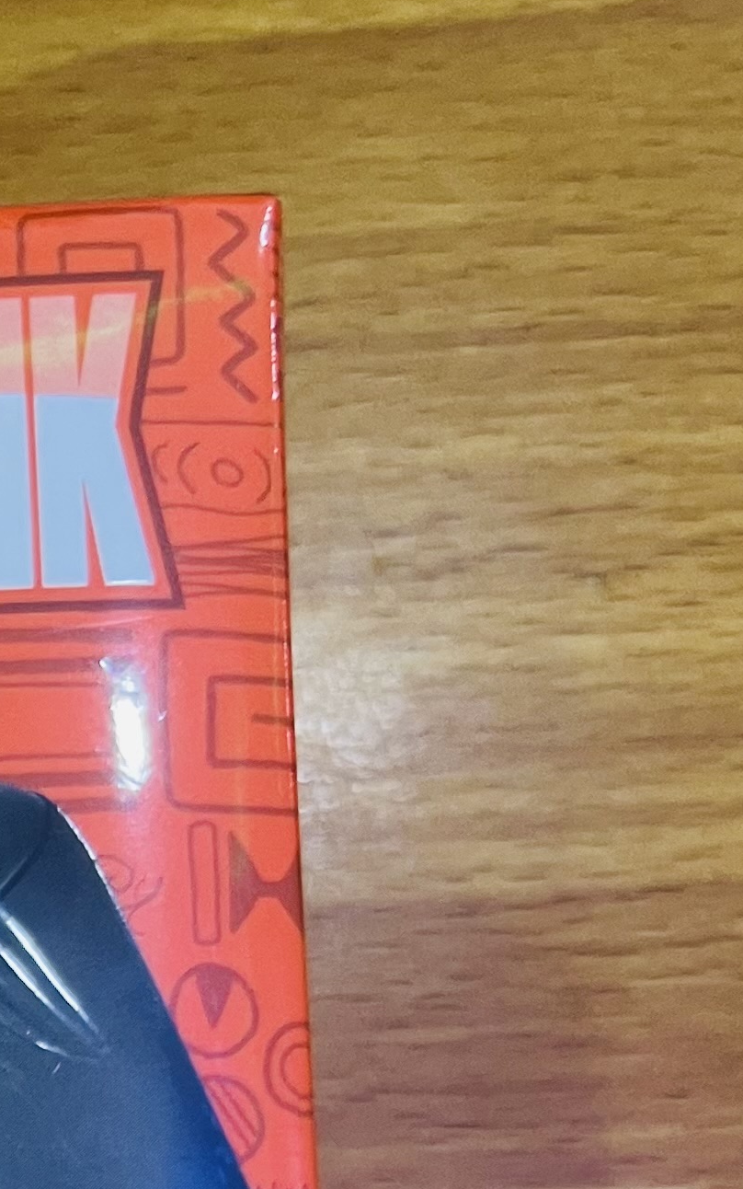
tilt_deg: -83.8
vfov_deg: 21.3
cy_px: 1635
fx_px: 2785
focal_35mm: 86
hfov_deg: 13.8
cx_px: -533
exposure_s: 1/50
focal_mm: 5.1
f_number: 1.6
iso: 125
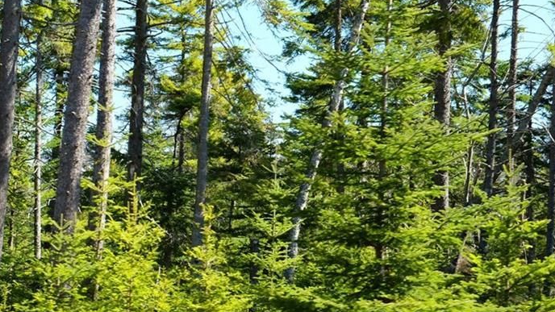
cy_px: 176
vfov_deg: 18.0
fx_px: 986
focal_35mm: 67
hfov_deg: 31.1
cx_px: 167
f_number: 5.6
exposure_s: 1/300
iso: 400
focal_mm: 28.9
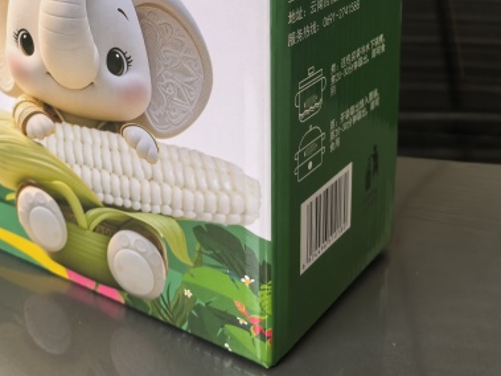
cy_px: -12
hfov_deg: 33.4
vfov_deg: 24.3
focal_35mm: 57
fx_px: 825
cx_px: 156
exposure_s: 1/161
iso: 50
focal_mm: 5.75
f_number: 2
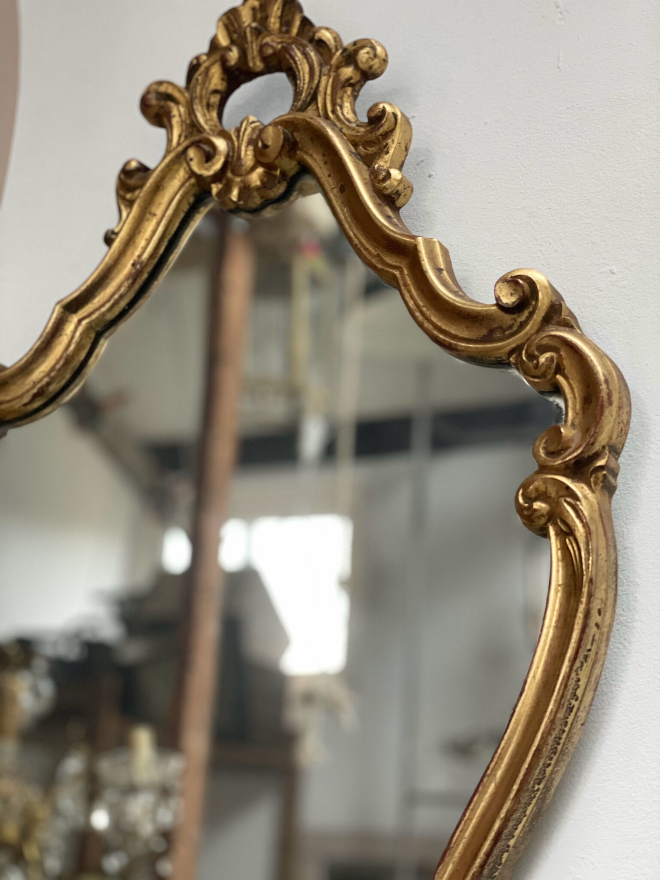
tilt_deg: +22.2
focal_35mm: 52
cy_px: 440
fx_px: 1322
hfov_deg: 28.0
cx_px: 330
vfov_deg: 36.8
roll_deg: -6.1
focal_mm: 6
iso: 250
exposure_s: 1/80
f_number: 2
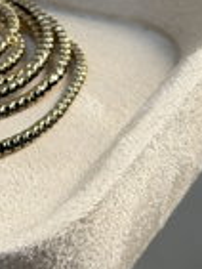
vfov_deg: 10.8
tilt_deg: -20.0
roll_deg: +1.3
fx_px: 1406
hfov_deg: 8.1
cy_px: -41
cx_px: -50
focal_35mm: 181
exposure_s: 1/121
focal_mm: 6.76
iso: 50
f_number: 1.78
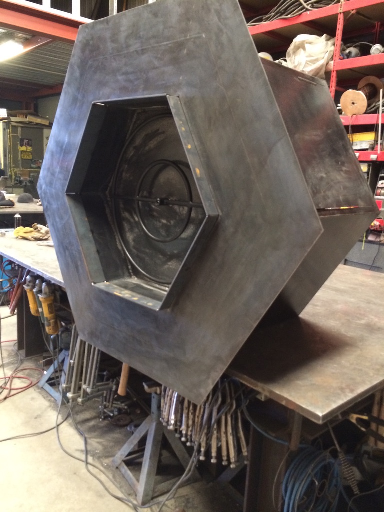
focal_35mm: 30
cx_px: 192
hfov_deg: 46.8
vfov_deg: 60.0
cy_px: 256
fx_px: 444
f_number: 2.2
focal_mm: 4.12
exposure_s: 1/20
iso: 320
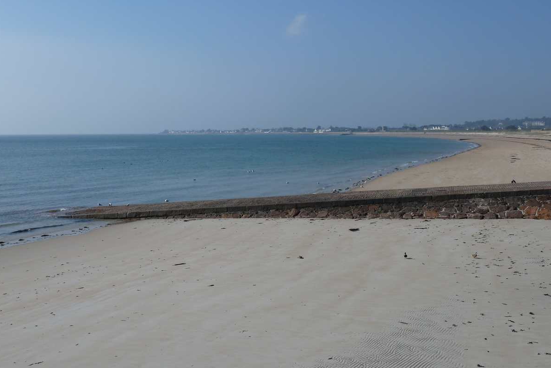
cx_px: 275
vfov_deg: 30.5
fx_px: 673
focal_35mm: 44
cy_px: 170
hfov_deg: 44.5
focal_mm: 6.9
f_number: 5.6
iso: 80
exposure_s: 1/640
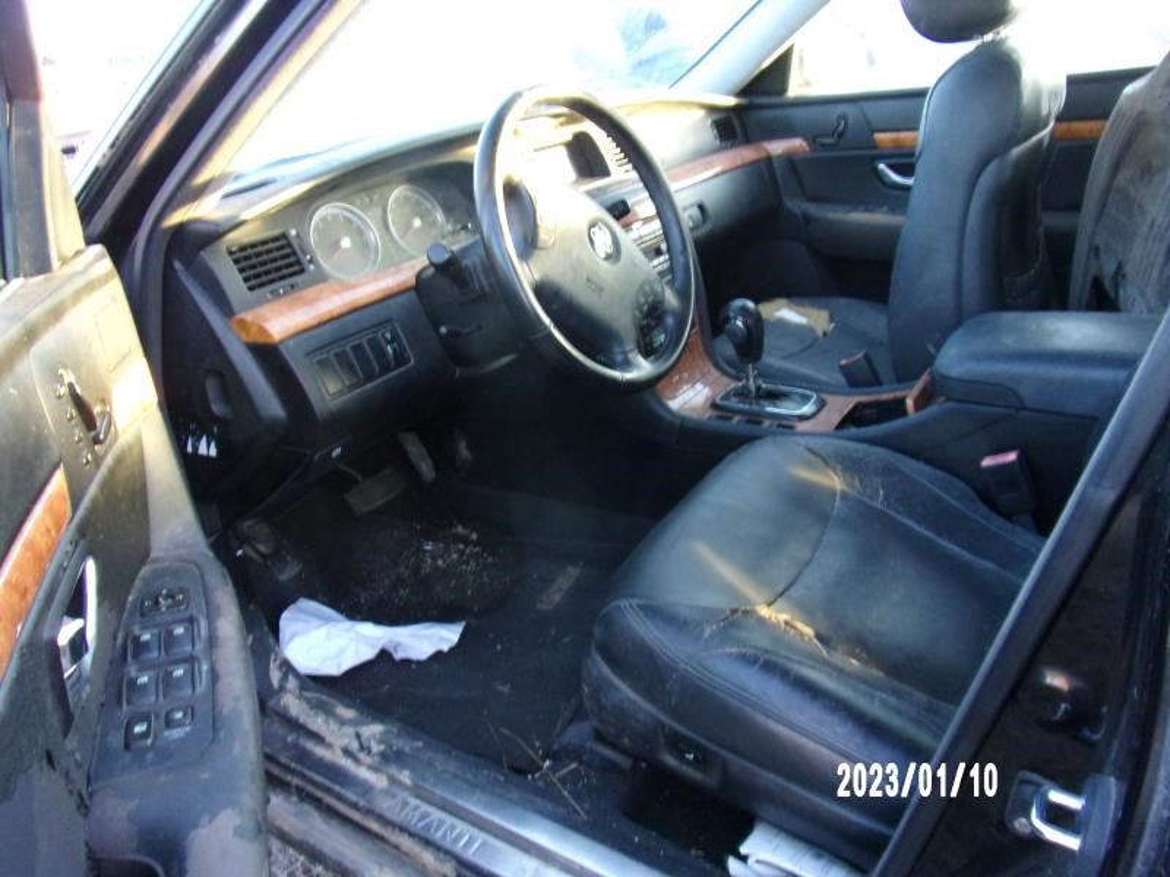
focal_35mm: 24
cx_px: 585
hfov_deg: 71.6
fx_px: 811
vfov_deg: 56.8
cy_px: 438
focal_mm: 4.3
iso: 200
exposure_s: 1/26
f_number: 3.3
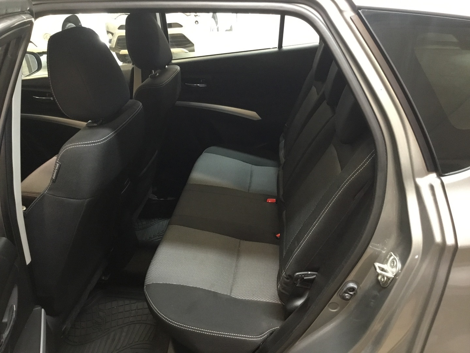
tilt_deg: -26.4
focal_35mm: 31
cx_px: 235
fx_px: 421
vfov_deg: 45.4
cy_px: 176
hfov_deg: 58.4
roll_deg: +4.8
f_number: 2.4
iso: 200
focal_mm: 3.3
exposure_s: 1/20
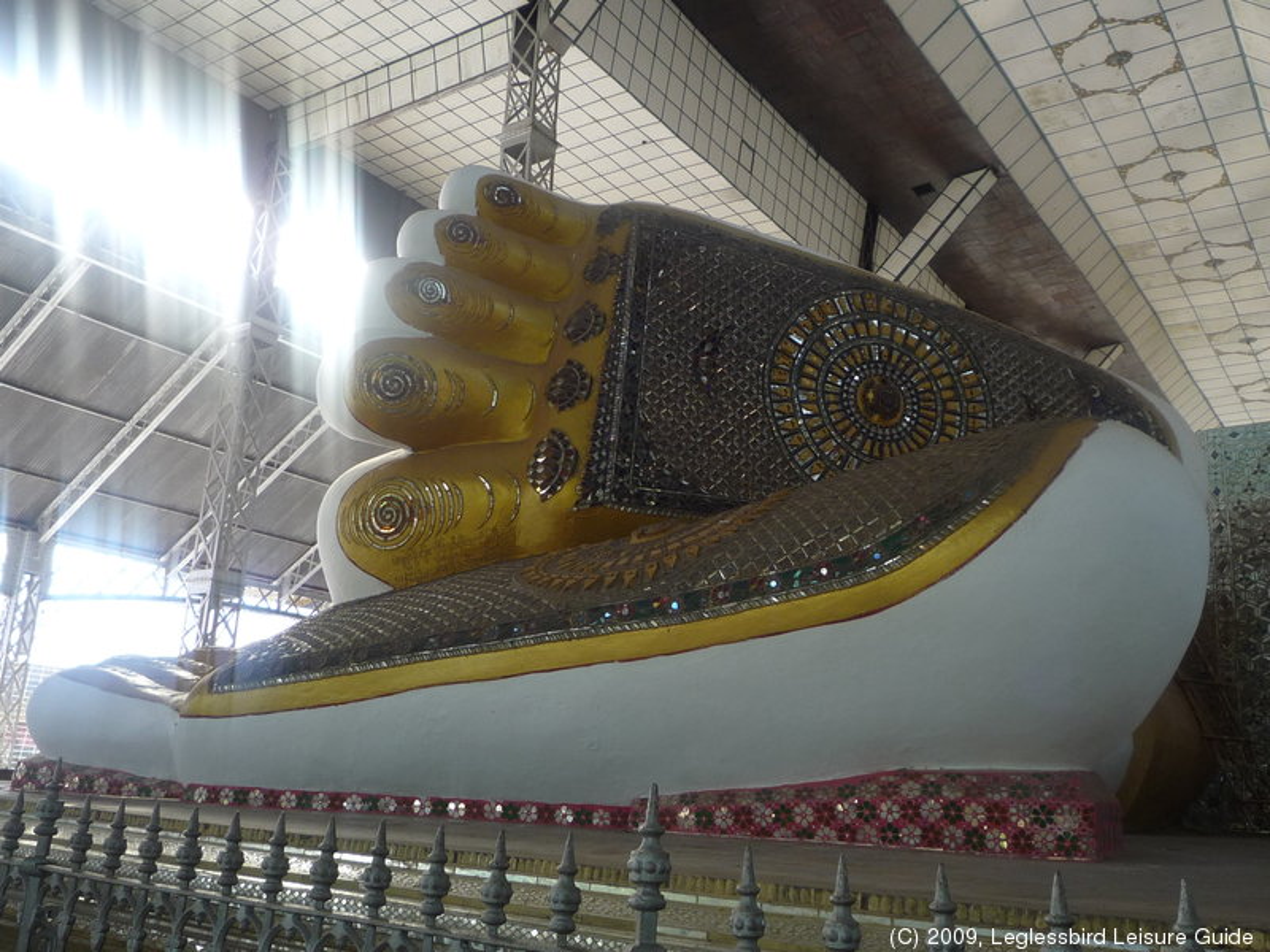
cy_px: 476
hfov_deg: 58.4
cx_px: 635
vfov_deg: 45.4
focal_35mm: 31
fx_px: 1137
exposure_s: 1/100
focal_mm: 4.4
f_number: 2.8
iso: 100
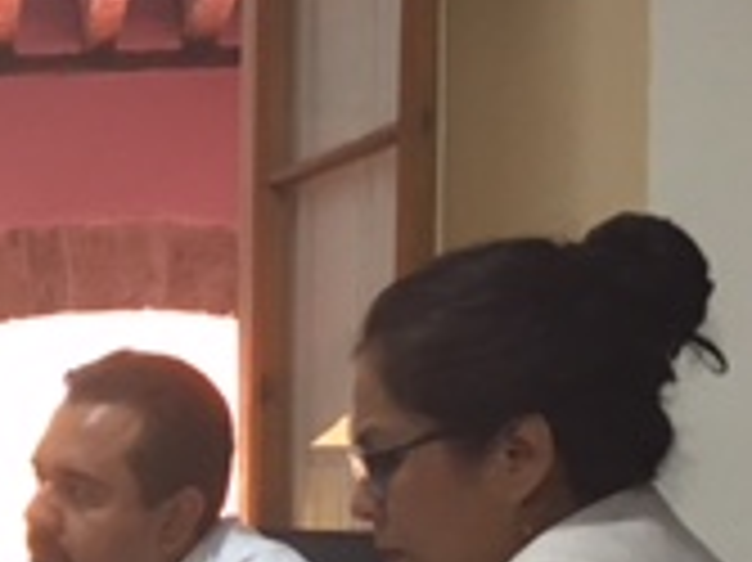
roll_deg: -0.1
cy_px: 733
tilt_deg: -5.0
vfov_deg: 12.9
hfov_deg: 16.5
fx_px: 2410
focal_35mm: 111
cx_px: -306
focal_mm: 4.15
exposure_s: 1/30
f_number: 2.2
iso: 125
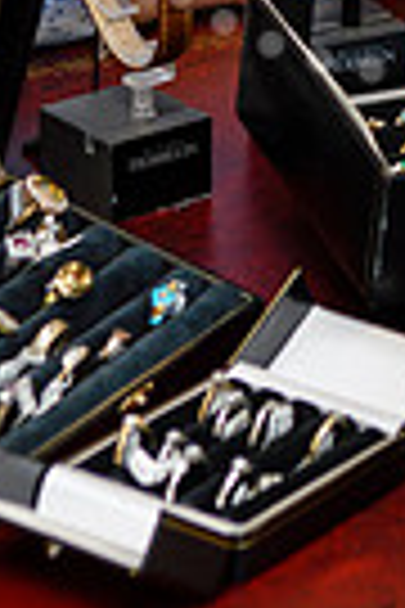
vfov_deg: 7.8
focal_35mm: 260
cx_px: 423
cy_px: -342
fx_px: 4387
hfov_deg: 5.3
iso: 400
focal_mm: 52
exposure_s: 1/80
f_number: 5
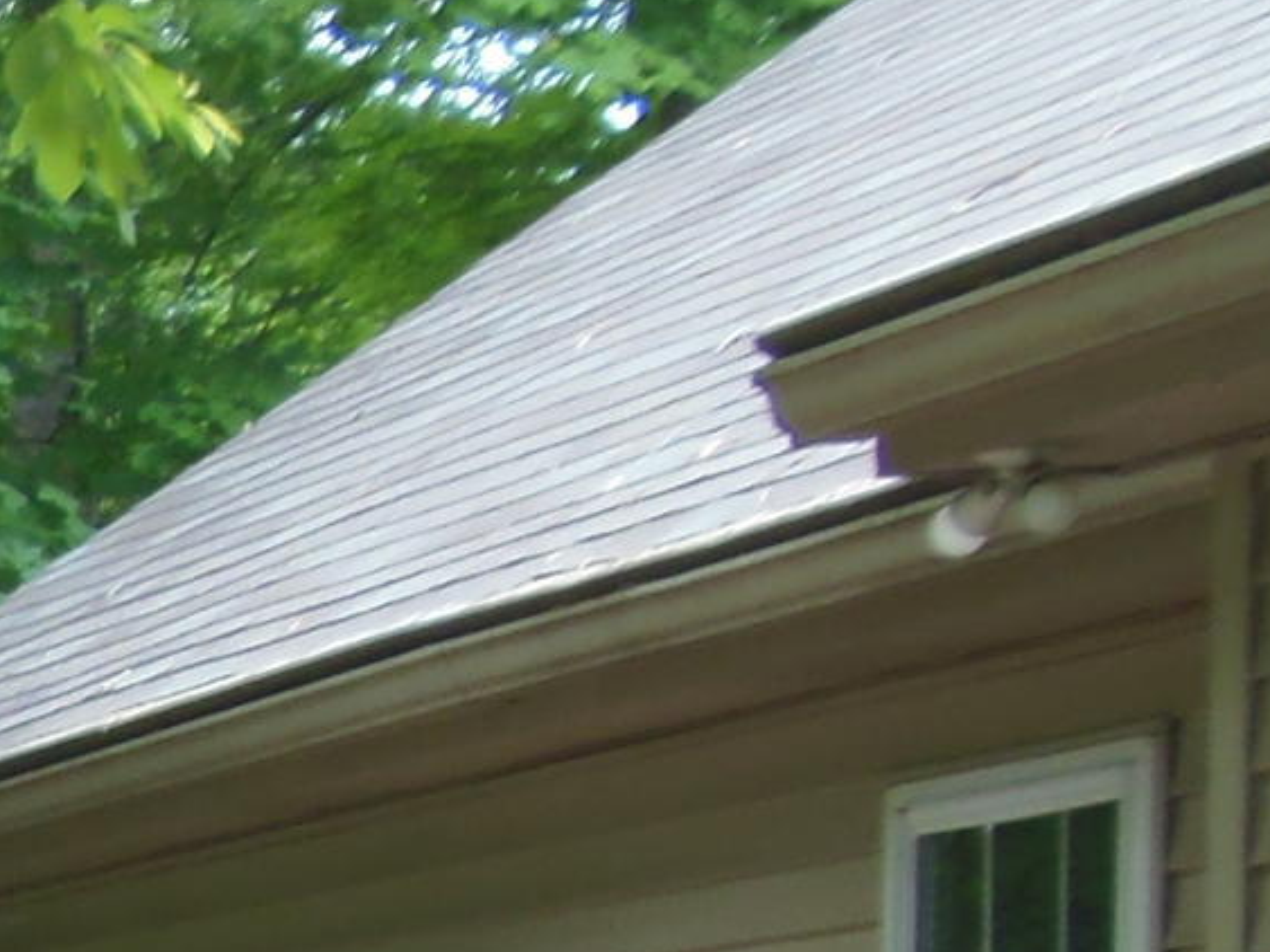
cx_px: -1818
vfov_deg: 8.4
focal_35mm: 160
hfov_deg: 10.5
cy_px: 2398
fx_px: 5869
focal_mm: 5.5
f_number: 3.2
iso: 64
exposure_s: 1/50
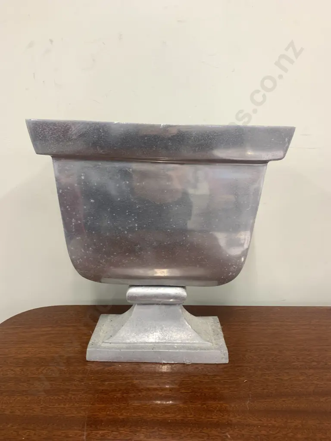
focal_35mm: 26
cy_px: 220
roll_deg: -0.2
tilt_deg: -12.5
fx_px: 331
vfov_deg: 67.3
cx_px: 166
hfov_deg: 53.1
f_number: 1.8
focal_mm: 4.25
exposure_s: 1/50
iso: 80
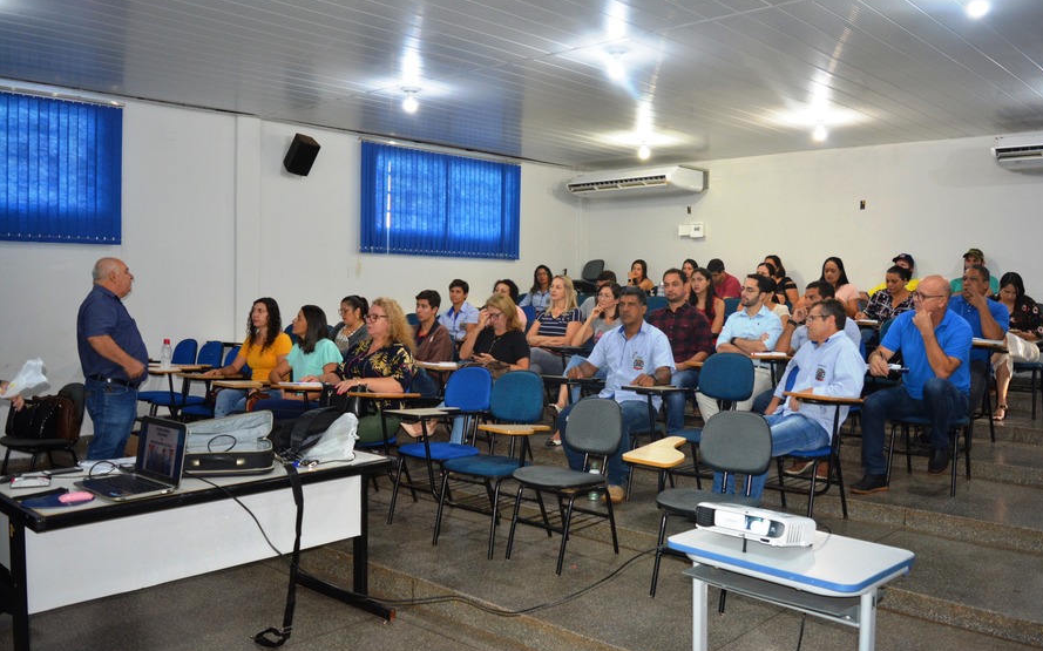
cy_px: 321
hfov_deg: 61.3
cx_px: 527
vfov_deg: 40.6
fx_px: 881
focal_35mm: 31
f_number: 3.8
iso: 900
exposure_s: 1/60
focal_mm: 20
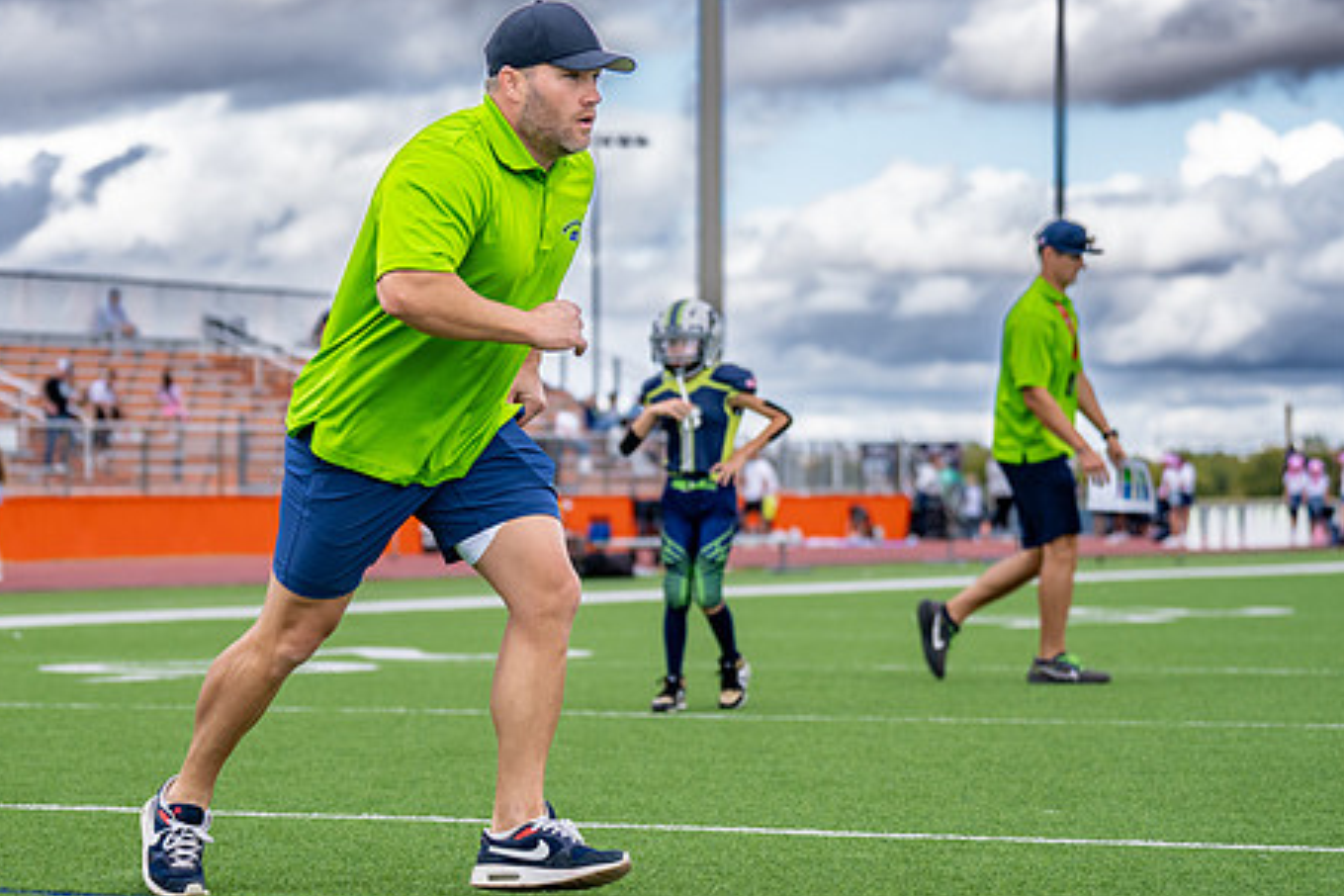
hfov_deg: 18.9
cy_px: 482
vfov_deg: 12.7
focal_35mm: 108
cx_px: 483
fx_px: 4032
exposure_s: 1/2500
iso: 320
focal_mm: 70
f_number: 2.8
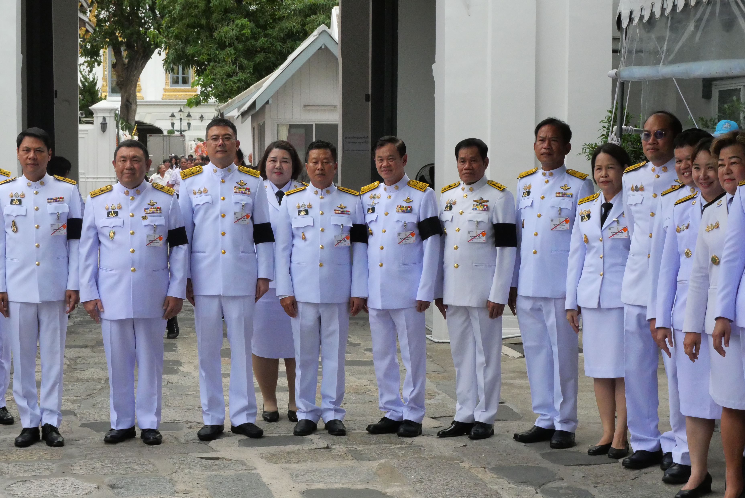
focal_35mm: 74
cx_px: 372
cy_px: 249
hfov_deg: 27.3
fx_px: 1532
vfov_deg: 18.5
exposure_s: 1/2500
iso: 3200
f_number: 9
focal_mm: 36
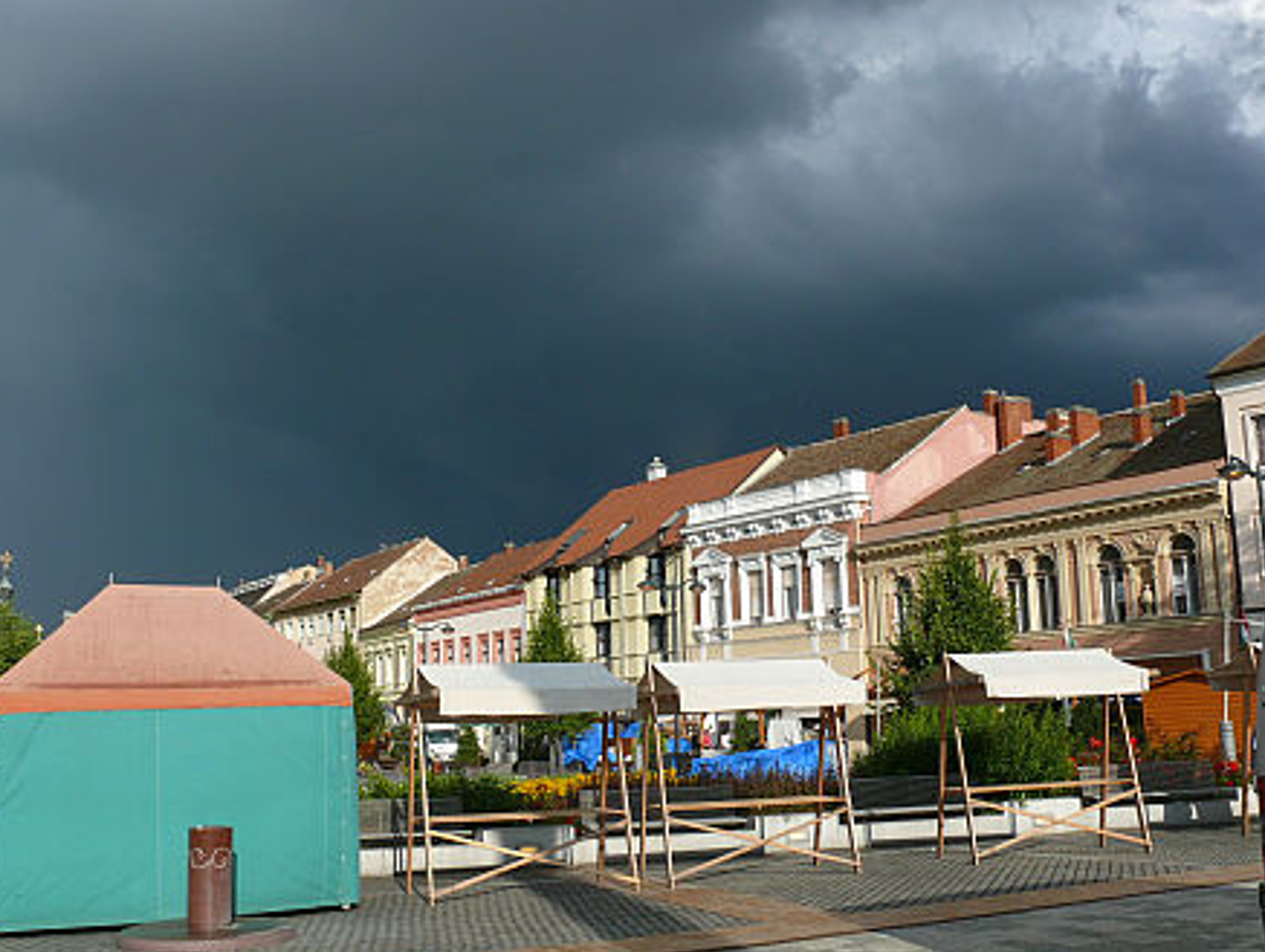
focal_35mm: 36
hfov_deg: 51.3
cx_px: 634
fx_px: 1317
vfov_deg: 39.7
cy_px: 480
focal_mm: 7.4
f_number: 7.1
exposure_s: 1/400
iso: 100
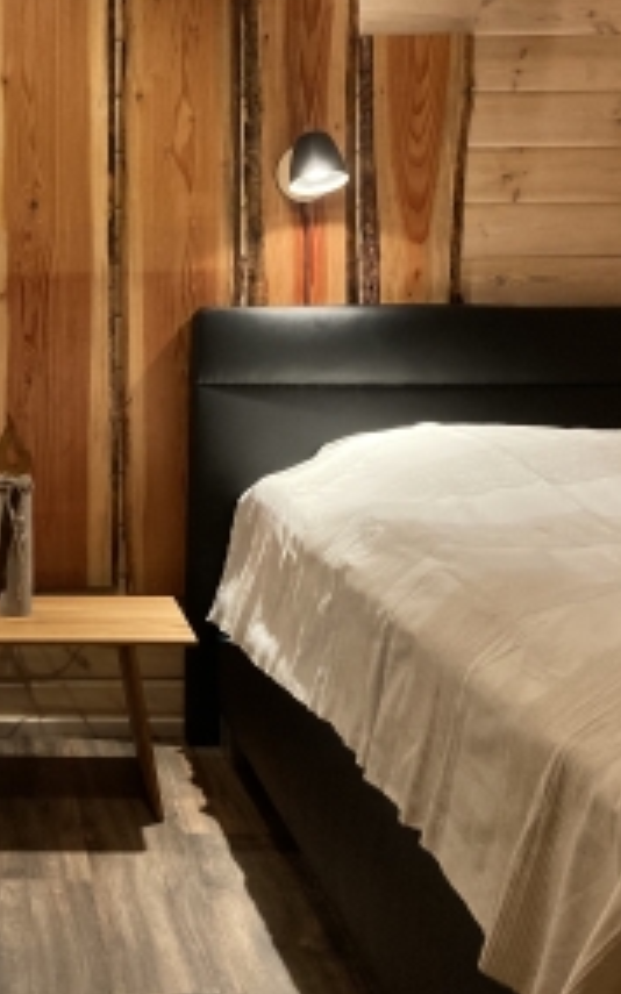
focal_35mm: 50
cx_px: -10
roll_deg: +0.1
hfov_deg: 24.6
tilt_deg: -7.4
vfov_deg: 40.2
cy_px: 429
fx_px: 1355
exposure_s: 1/60
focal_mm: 3.99
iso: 320
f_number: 1.8
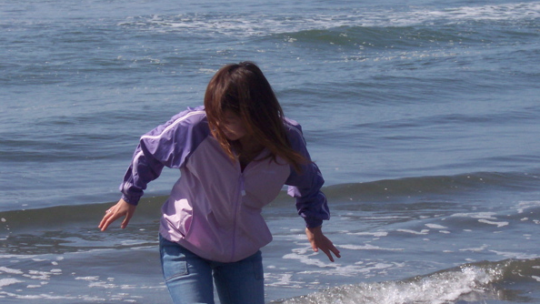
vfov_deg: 7.3
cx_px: 270
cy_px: 178
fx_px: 2391
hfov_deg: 12.9
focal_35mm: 167
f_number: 8
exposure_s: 1/500
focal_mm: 24
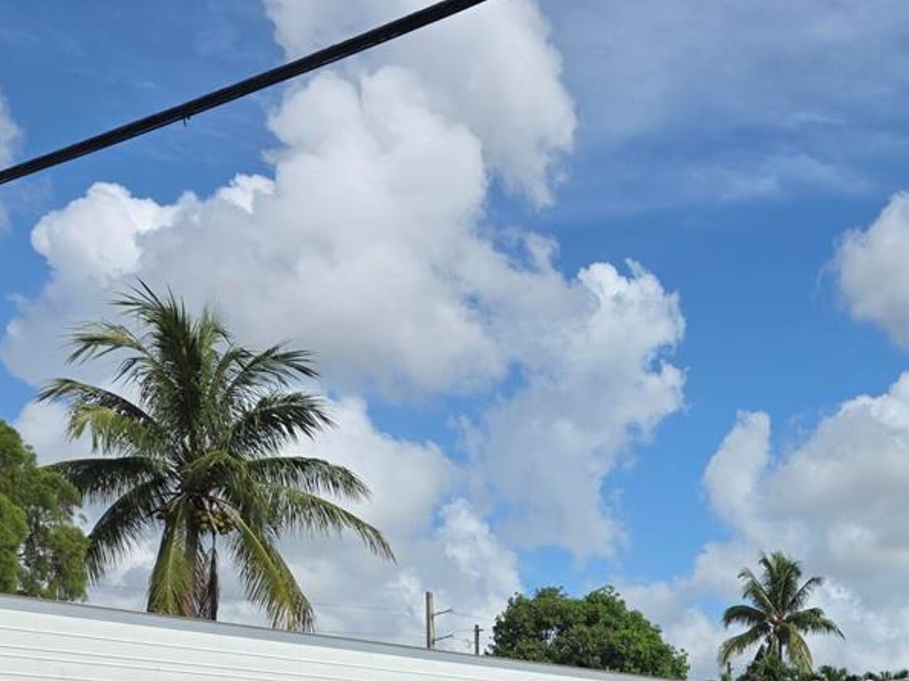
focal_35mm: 62
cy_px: 911
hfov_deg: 27.6
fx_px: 1627
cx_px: 1079
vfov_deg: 21.2
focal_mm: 6.3
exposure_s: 1/7944
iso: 64
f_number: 1.7
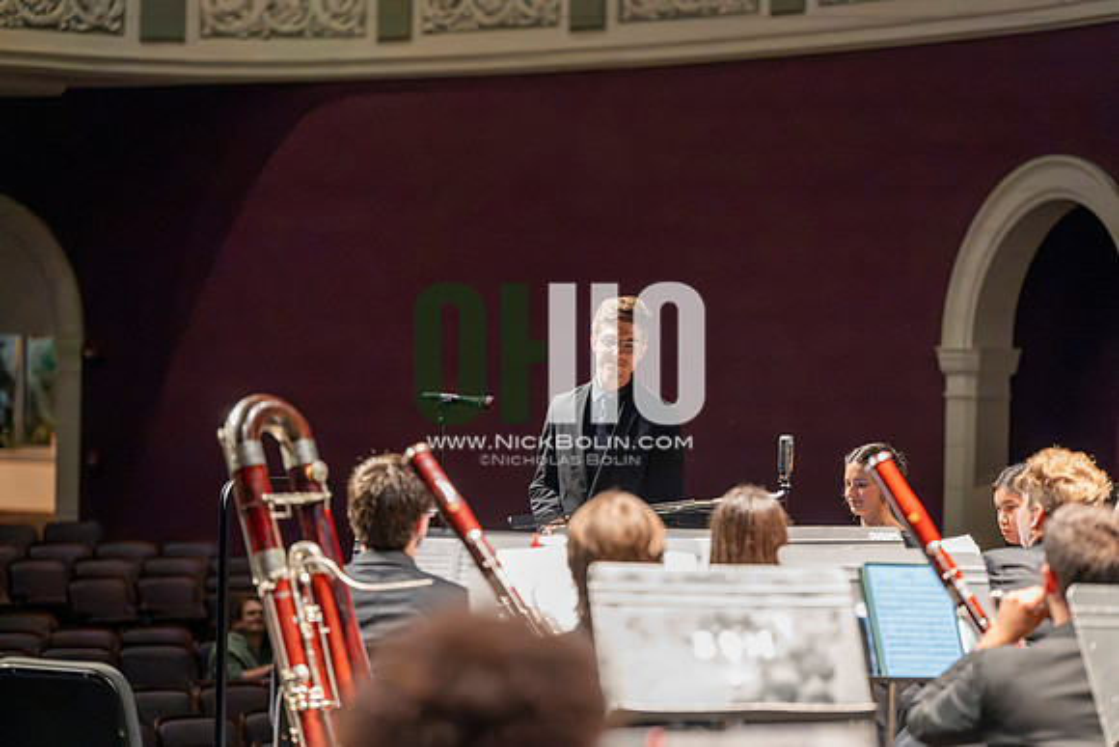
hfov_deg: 17.1
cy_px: 374
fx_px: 3731
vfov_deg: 11.4
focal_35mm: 120
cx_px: 560
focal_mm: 120
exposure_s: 1/640
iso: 12800
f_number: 2.8
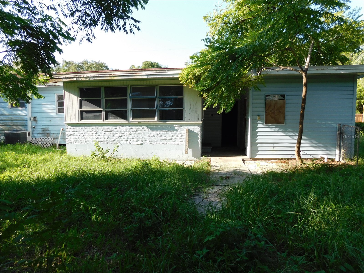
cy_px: 136
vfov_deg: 58.9
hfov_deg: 73.9
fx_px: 242
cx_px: 182
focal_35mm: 23
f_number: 3
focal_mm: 4
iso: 125
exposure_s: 1/400
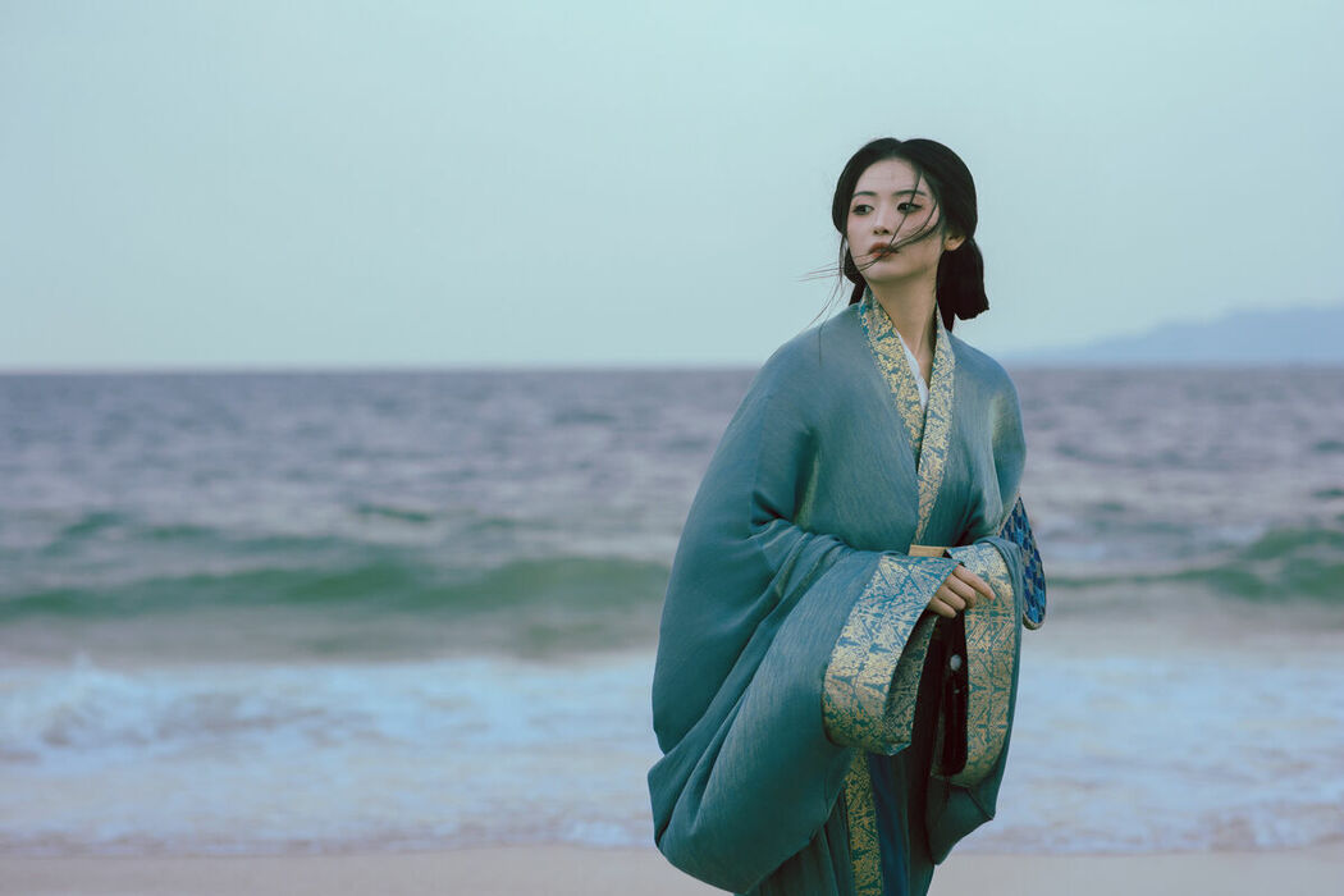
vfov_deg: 16.1
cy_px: 448
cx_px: 672
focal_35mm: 85
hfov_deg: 23.9
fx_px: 3173
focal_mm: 85
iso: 250
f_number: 3.2
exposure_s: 1/500
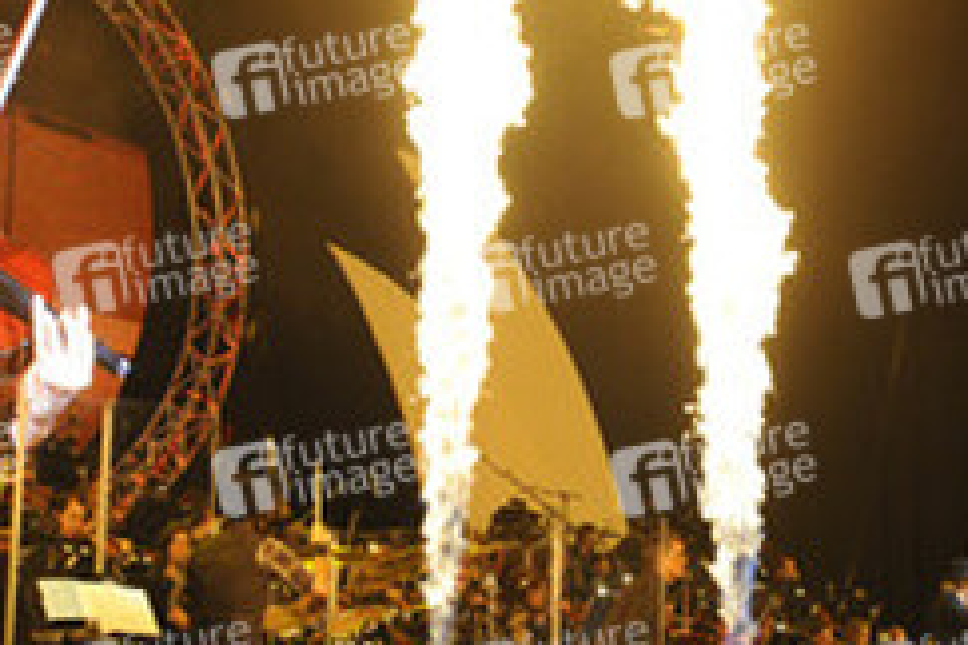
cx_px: 607
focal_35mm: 89
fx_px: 2393
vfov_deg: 15.4
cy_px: 370
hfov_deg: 22.8
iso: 4000
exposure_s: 1/320
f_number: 5.6
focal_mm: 48
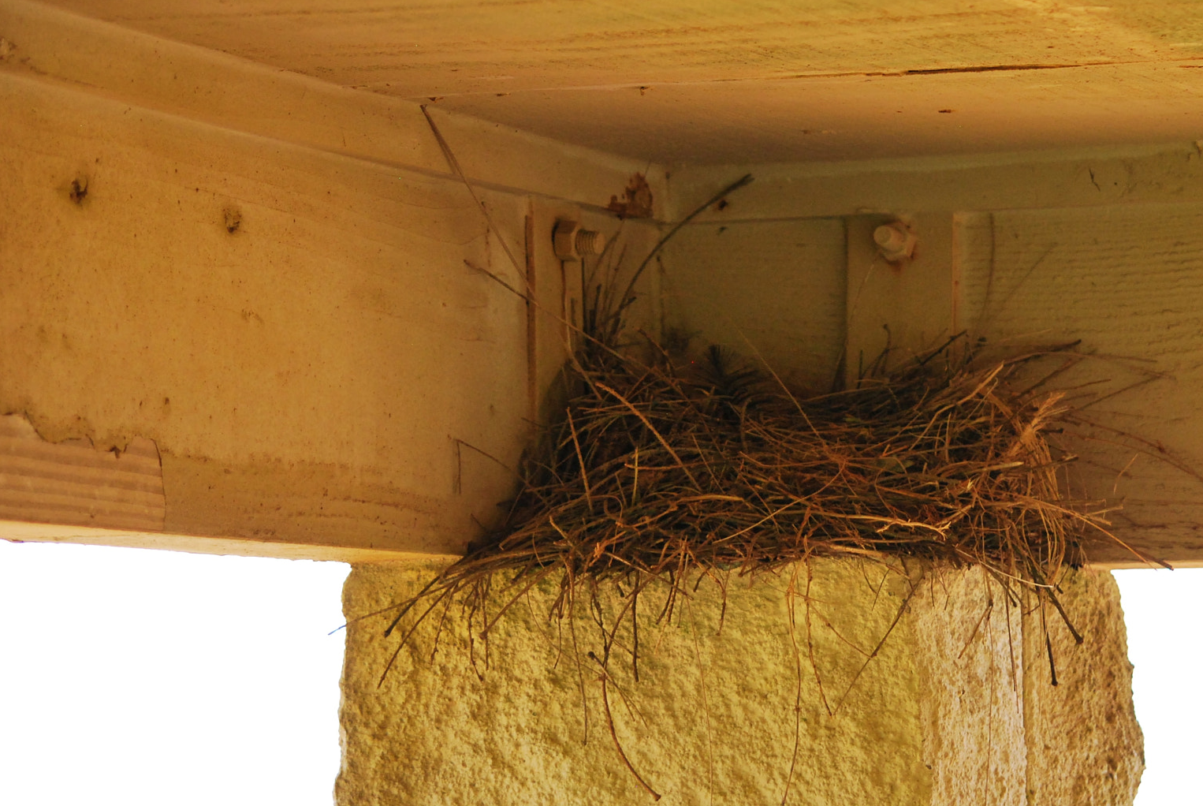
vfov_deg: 8.6
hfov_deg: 12.7
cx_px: 780
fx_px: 5387
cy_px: 474
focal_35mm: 161
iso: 720
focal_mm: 80
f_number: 4.8
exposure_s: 1/500
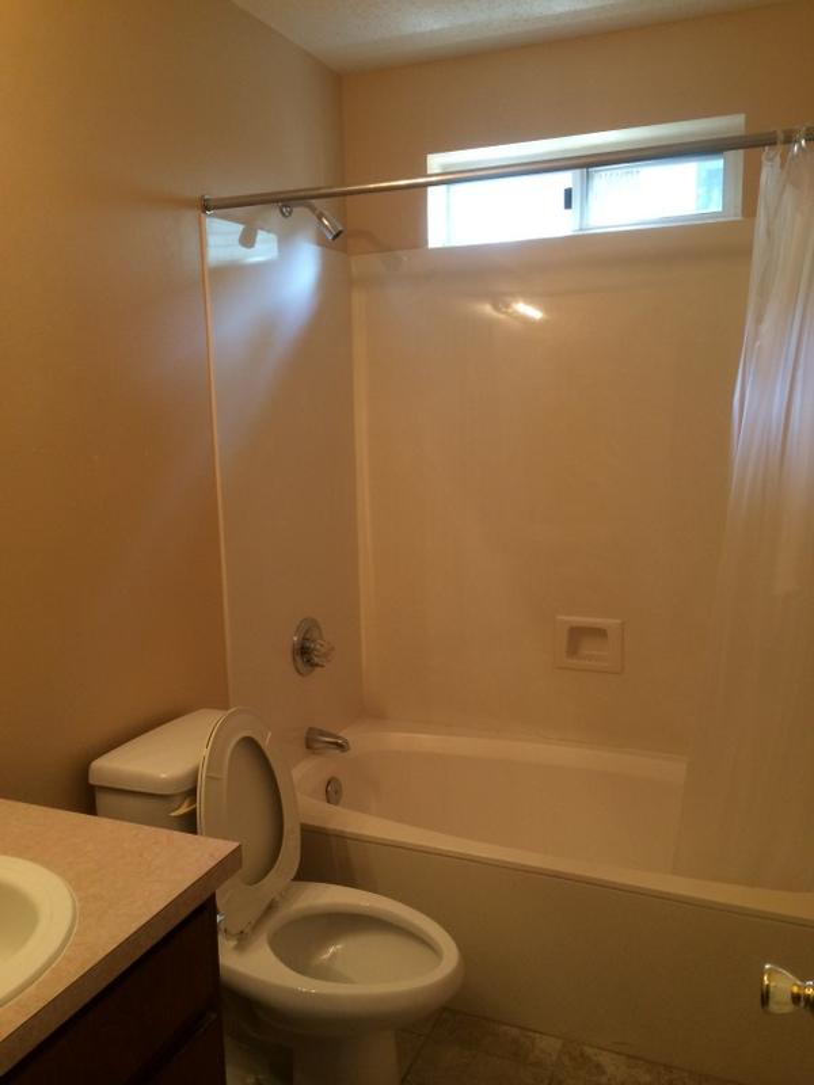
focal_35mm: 30
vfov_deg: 60.0
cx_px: 407
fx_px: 941
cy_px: 542
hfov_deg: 46.8
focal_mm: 4.12
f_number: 2.2
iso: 125
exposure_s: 1/30
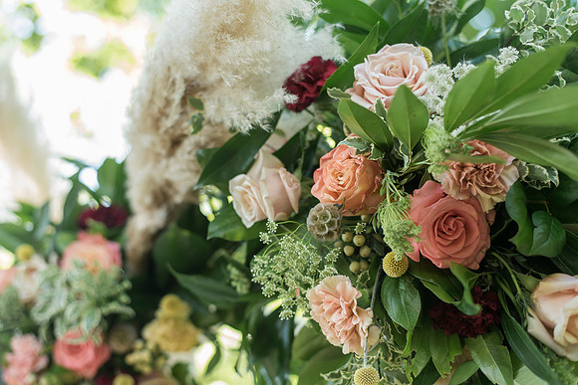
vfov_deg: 27.0
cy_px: 192
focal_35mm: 50
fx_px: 803
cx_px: 289
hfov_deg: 39.6
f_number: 2.5
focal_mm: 50
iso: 400
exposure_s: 1/200
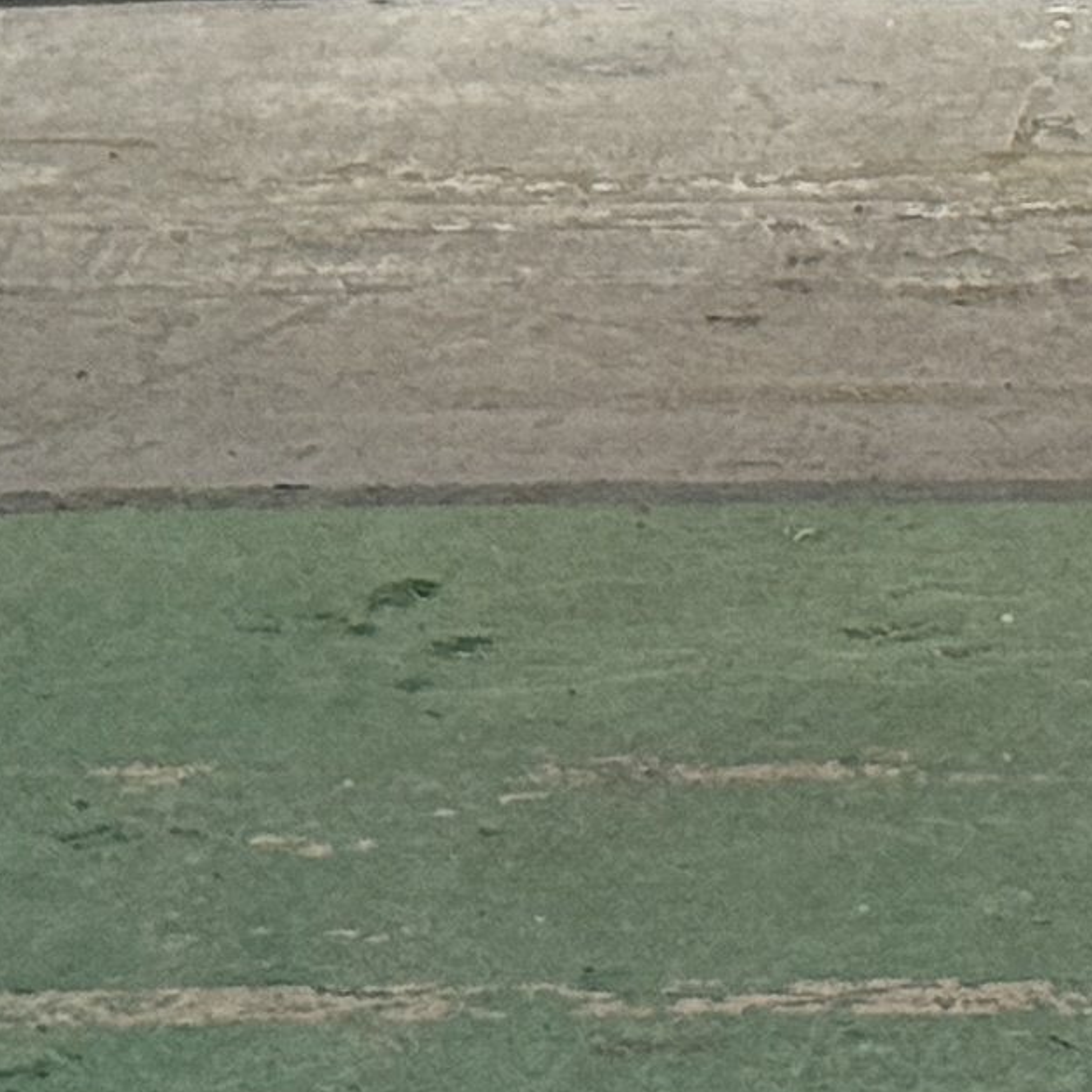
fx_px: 9708
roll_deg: +0.5
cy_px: -1321
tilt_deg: -1.1
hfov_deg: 6.4
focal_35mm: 272
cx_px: 1628
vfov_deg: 6.2
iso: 125
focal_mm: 6.76
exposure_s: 1/60
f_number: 1.78
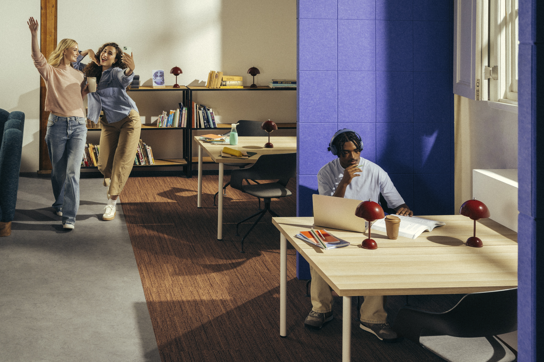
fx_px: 695
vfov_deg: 29.2
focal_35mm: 46
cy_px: 181
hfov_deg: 42.7
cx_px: 272
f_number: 10
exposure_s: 1/125
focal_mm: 46
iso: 160
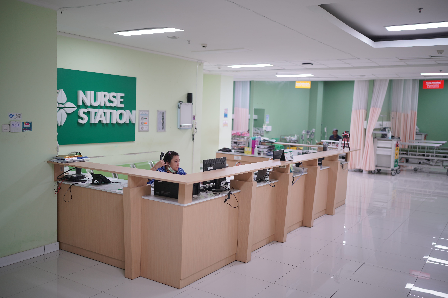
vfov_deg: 37.9
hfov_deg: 54.4
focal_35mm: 35
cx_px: 224
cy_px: 149
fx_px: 436
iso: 200
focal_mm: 35
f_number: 1.4
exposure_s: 1/100
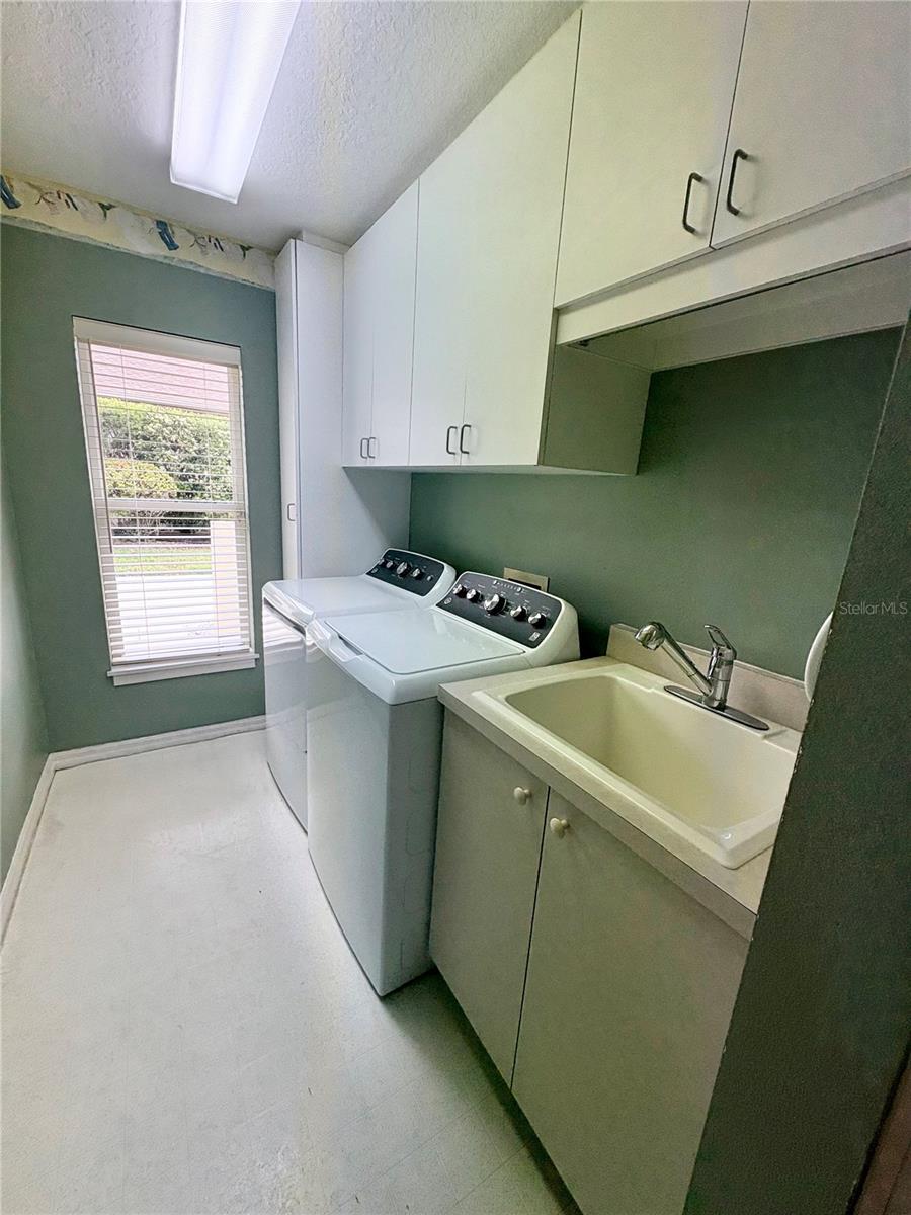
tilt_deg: -13.1
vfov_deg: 102.1
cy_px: 608
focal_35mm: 14
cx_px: 456
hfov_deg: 85.7
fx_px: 491
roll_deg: -3.2
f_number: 2.2
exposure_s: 1/120
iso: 64
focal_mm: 2.22
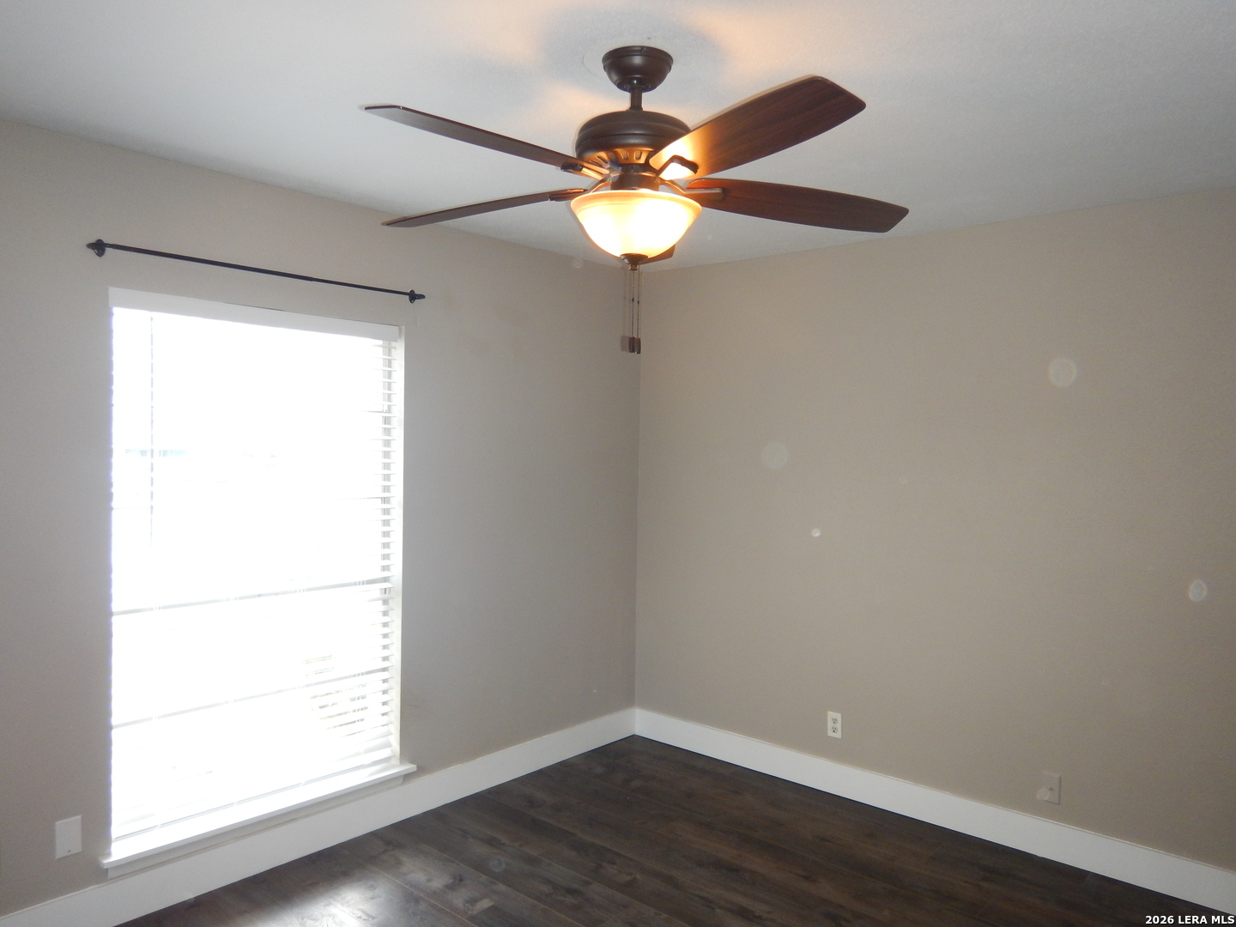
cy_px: 464
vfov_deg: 56.8
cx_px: 618
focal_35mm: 24
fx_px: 857
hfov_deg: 71.6
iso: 180
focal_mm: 4.3
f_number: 2.8
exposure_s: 1/80
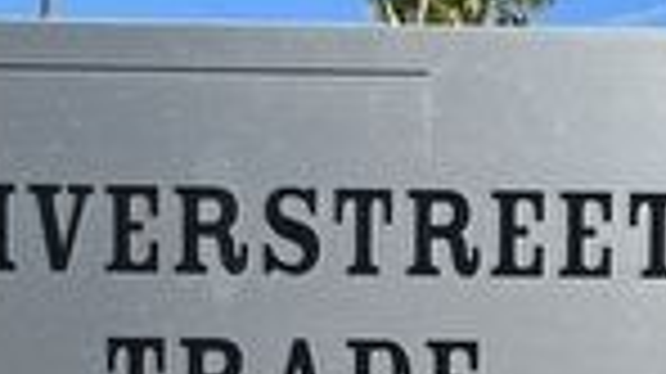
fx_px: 2700
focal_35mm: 153
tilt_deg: -4.6
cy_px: 987
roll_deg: +1.1
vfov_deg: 7.3
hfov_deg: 14.0
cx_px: 207
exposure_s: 1/2463
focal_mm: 5.1
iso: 50
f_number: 1.6
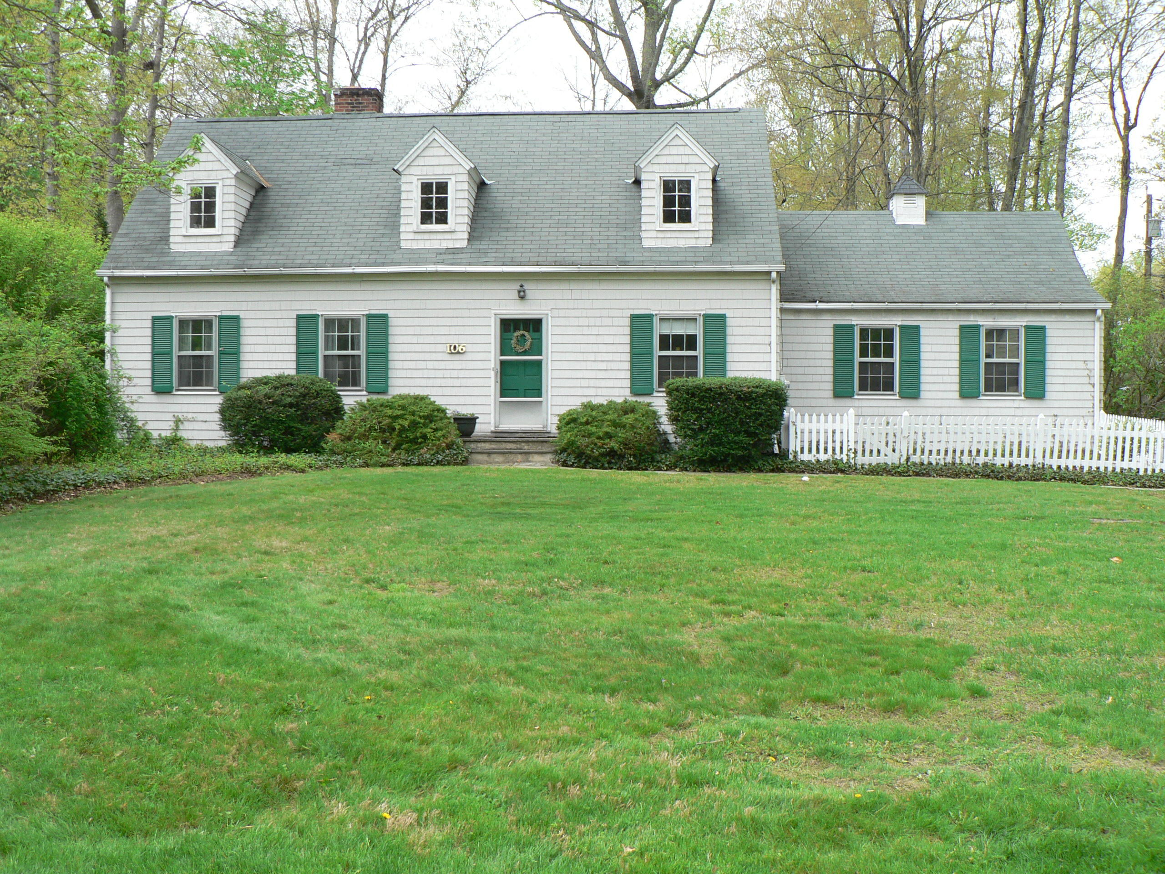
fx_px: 1212
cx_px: 582
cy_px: 437
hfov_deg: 51.4
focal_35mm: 36
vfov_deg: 39.7
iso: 80
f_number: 4
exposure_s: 1/200
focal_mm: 6
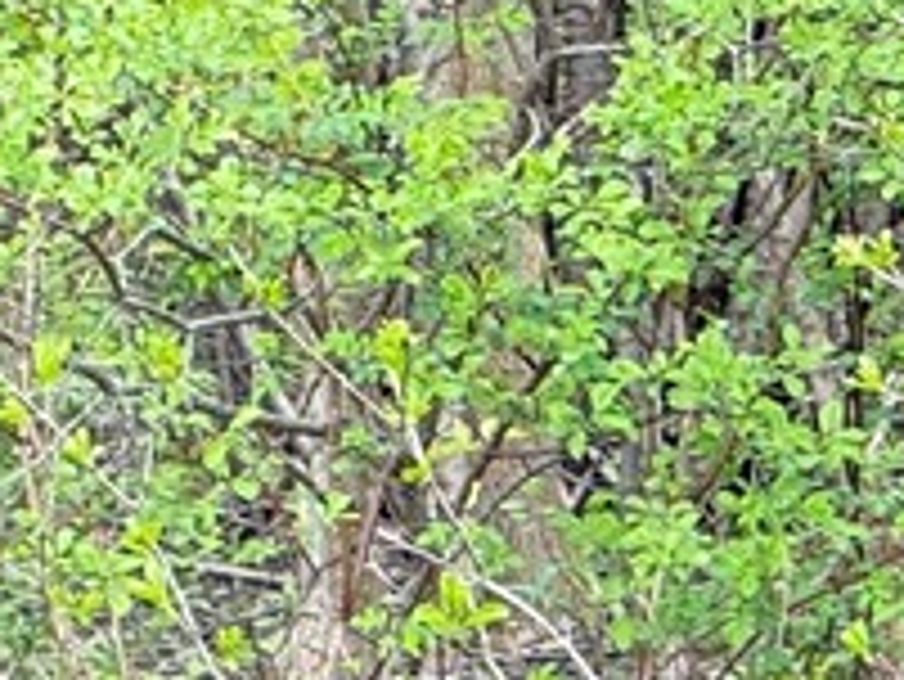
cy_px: -41
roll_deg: -0.6
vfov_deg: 2.4
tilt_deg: -0.6
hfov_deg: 3.2
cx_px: -495
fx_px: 15992
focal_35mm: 612
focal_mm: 15.66
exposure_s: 1/99
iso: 64
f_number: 2.8
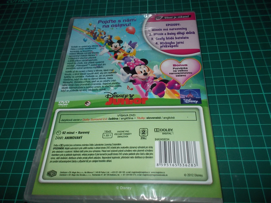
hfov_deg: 61.7
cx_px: 136
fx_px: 227
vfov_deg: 48.2
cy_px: 102
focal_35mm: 29
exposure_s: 1/30
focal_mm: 4.1
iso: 200
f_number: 3.3
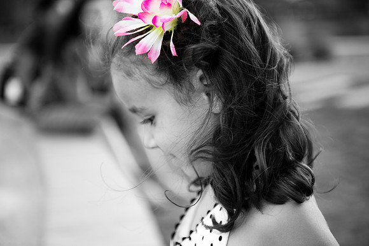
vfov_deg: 19.4
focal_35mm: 70
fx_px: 717
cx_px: 184
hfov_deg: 28.9
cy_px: 123
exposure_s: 1/320
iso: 200
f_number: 2.8
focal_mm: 70
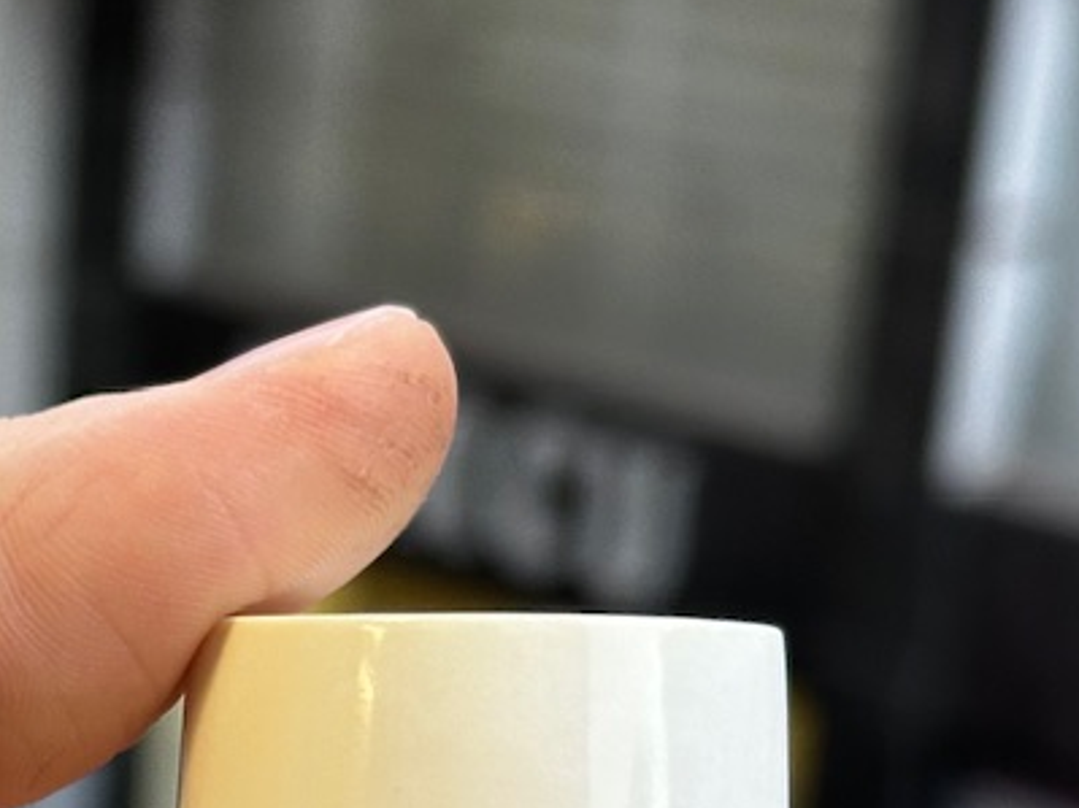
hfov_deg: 12.4
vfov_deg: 9.5
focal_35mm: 154
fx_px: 4799
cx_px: -349
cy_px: 1038
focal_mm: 6.86
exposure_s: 1/100
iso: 100
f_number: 1.78
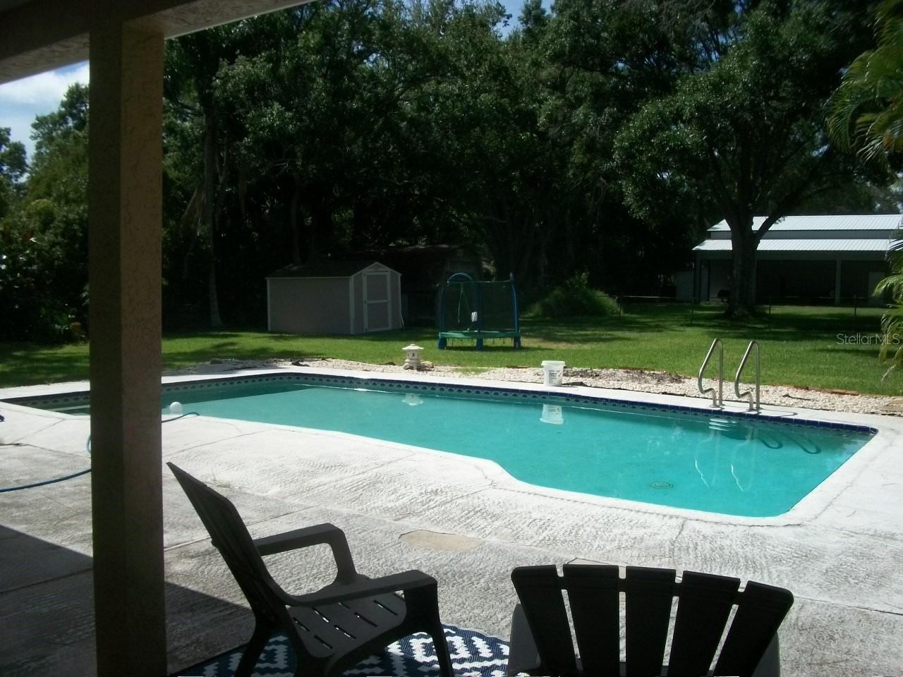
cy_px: 338
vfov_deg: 44.2
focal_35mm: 32
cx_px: 452
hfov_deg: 56.8
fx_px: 835
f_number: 5.5
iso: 80
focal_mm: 5.7
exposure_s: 1/500
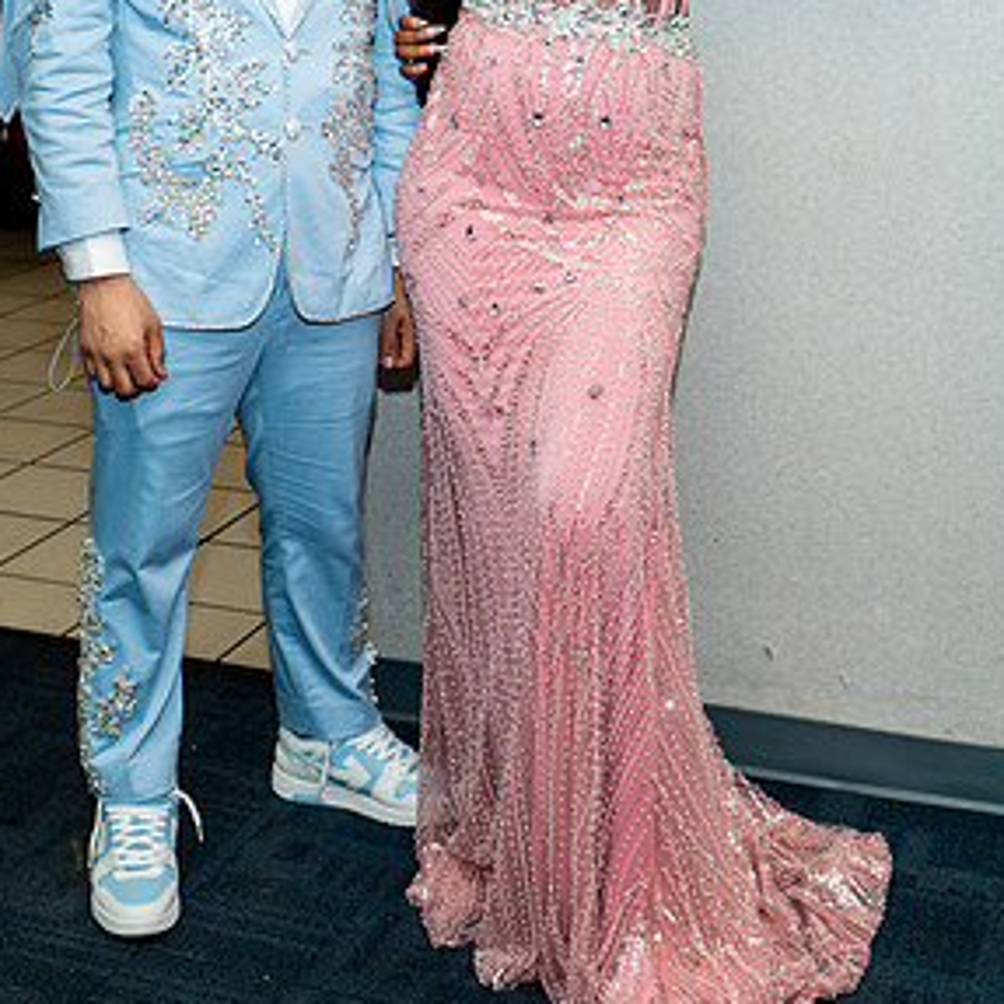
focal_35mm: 57
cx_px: 455
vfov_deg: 29.6
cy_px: 247
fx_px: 1870
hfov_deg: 30.0
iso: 125
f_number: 3.5
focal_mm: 28
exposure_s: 1/125
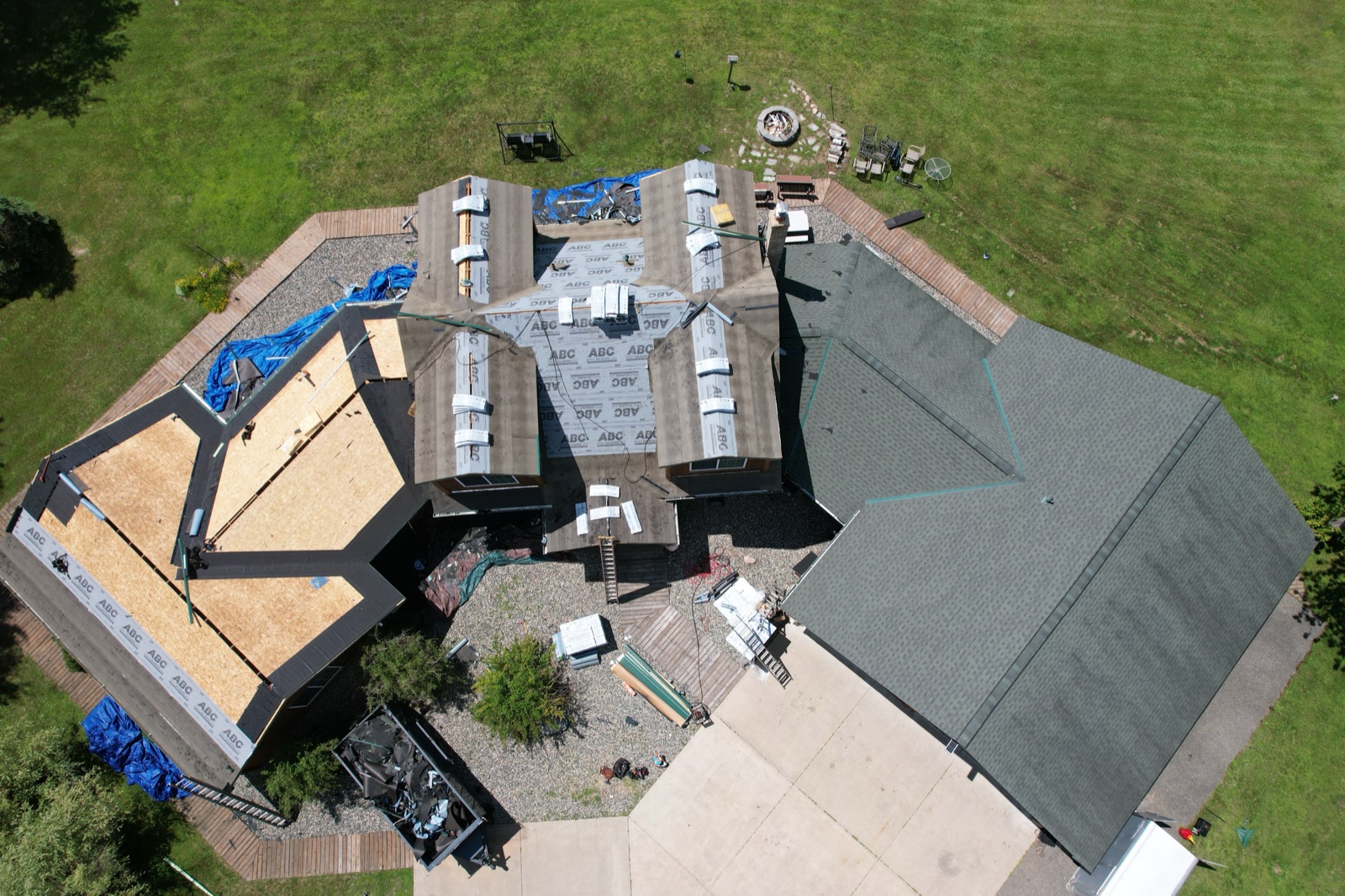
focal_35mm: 22
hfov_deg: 78.6
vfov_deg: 57.2
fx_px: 822
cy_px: 448
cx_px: 672
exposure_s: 1/2500
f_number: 2.8
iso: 140
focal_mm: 8.38
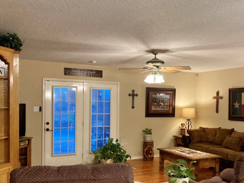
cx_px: 140
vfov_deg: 36.6
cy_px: 115
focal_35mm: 39
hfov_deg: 47.7
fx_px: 275
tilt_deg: -1.4
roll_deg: -0.7
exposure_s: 1/40
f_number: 1.8
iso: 320
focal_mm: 3.99
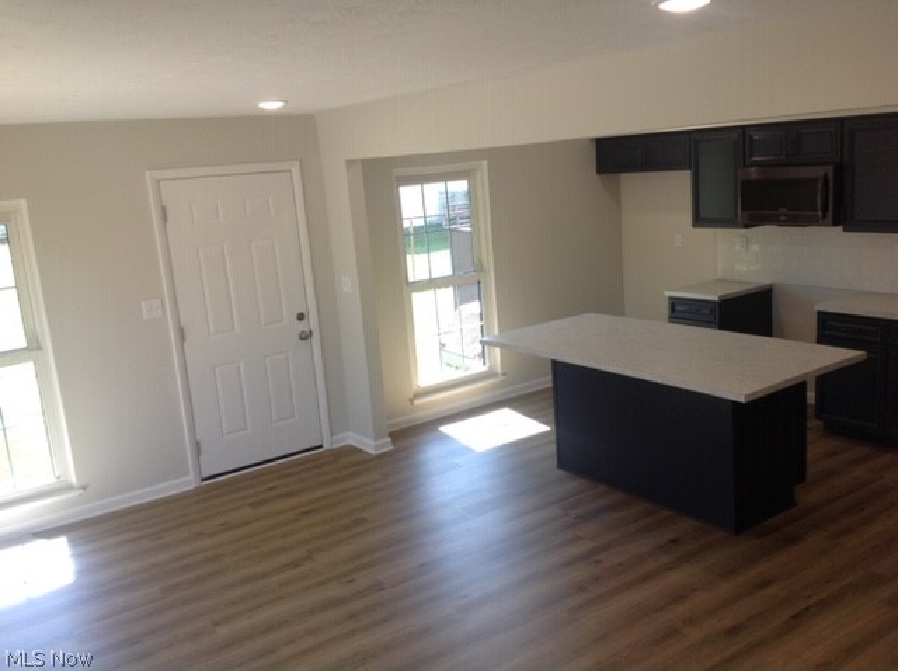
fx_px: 907
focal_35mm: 35
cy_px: 336
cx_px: 449
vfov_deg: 40.6
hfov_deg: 52.7
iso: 80
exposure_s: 1/120
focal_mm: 4.28
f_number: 2.4
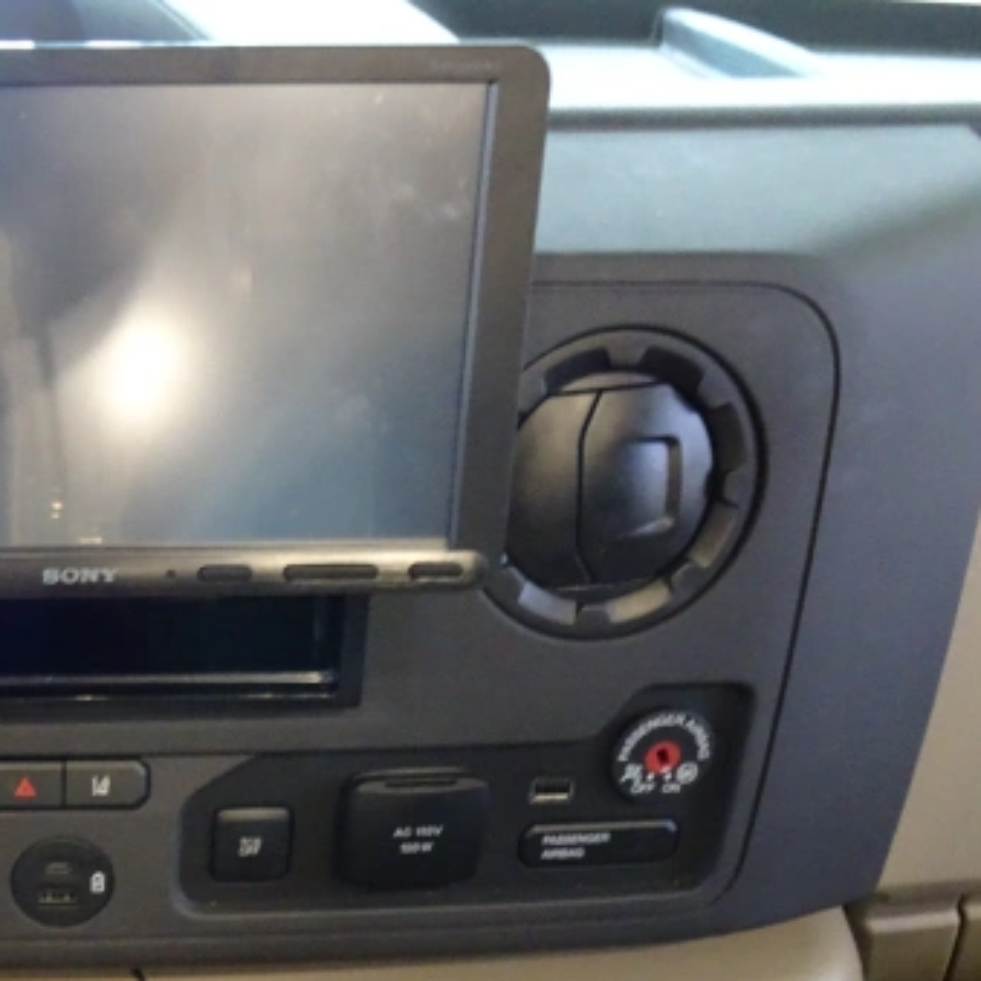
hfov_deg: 31.8
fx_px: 1603
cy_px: 822
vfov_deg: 32.8
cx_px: 32
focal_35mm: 50
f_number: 3.5
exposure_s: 1/10
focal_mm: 4.1
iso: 800
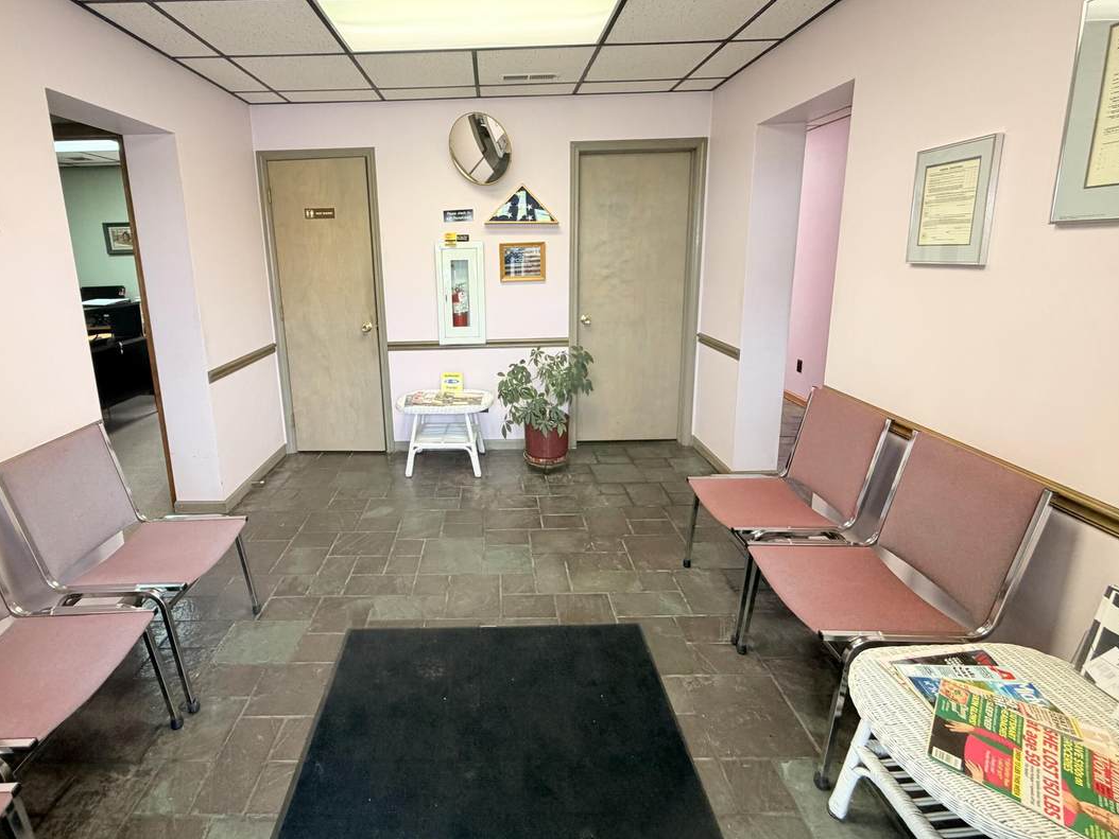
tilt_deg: -10.2
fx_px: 550
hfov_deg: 90.6
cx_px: 489
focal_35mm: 17
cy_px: 355
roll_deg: +1.7
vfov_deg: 74.3
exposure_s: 1/60
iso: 200
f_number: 2.2
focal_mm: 2.22
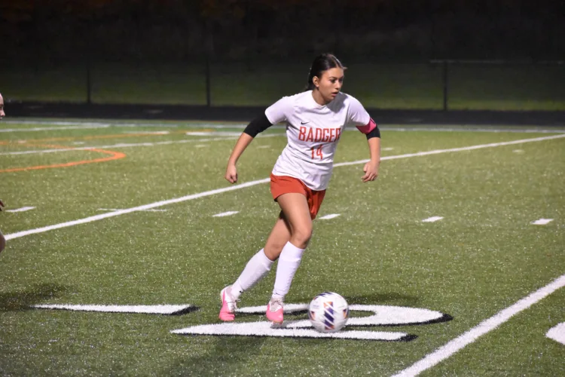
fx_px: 2942
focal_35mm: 188
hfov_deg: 11.0
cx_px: 282
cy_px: 188
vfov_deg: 7.3
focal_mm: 125
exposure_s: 1/500
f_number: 5
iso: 12800
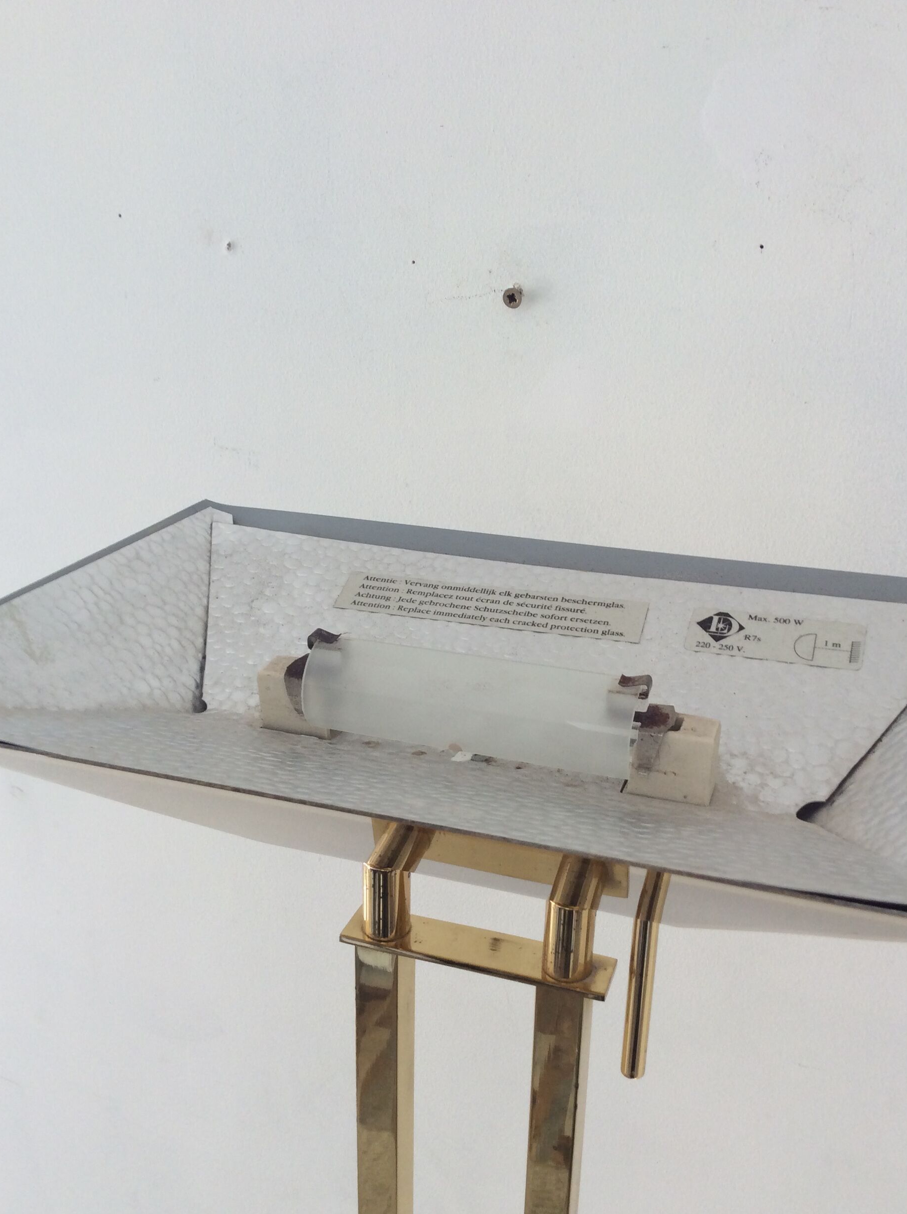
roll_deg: -2.0
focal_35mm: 34
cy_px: 642
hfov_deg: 41.7
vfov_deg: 54.0
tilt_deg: -19.8
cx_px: 471
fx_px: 1191
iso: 32
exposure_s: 1/33
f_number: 2.4
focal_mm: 3.3
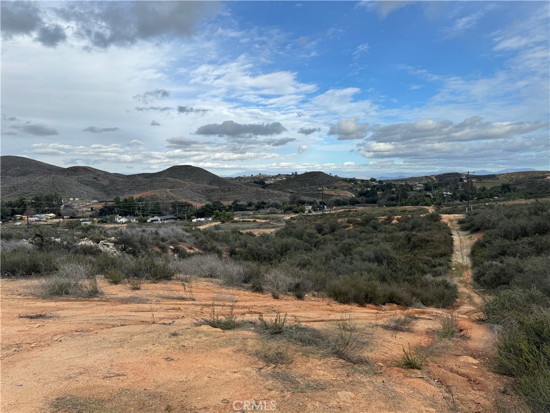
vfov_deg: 56.8
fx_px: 381
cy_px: 206
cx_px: 275
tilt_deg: -3.1
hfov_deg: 71.6
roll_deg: -0.7
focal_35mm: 24
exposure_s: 1/3597
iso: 80
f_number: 1.78
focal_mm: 6.86
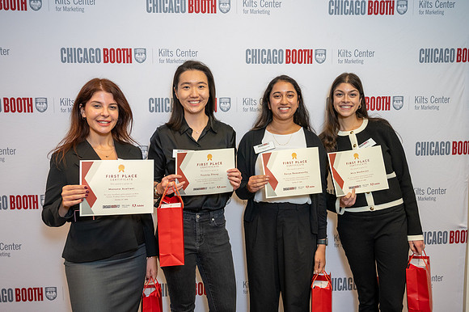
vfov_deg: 38.3
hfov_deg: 55.1
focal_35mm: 34
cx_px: 234
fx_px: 449
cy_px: 156
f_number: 4
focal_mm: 34.5
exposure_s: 1/100
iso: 1600
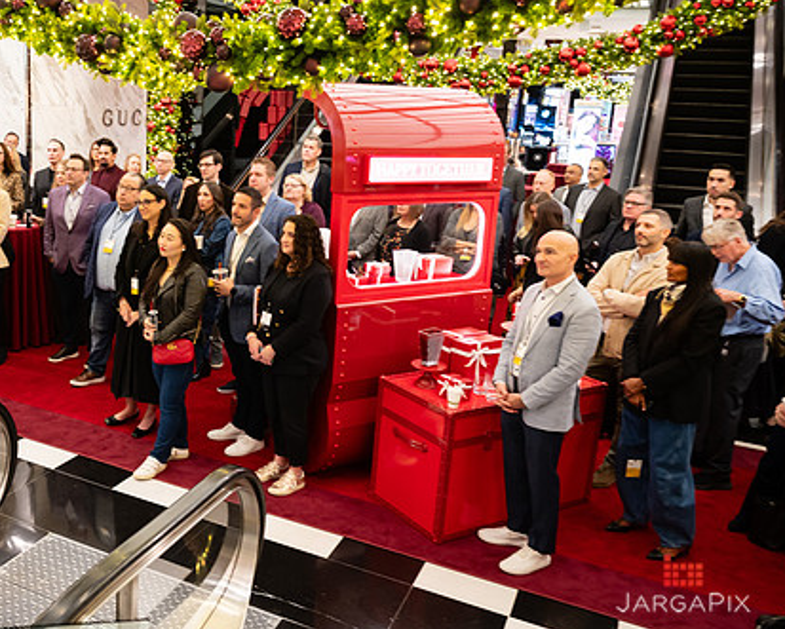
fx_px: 814
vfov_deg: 42.2
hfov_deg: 50.2
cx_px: 239
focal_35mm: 35
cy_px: 282
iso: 1250
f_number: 3.2
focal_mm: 25.5
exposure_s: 1/160
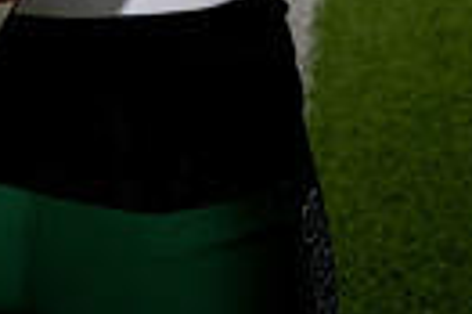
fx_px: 2383
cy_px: -451
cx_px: 58
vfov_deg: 7.1
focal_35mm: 182
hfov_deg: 11.2
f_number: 8
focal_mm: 53
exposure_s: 1/250
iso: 100
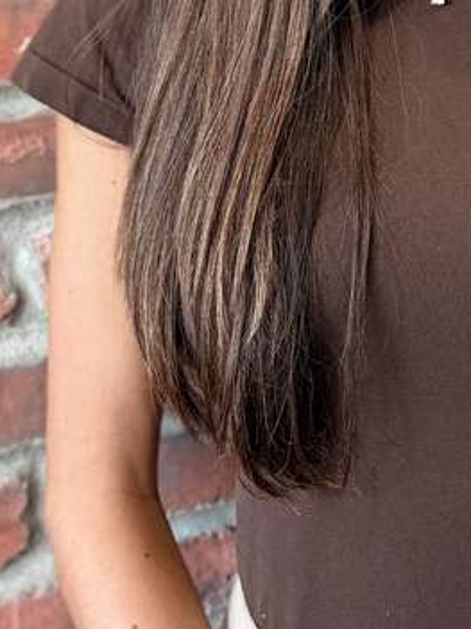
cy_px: -134
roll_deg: +0.5
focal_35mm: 79
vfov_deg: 22.7
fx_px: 1434
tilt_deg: -7.5
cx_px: 484
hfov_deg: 18.1
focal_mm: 5.96
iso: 80
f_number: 1.6
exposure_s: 1/60
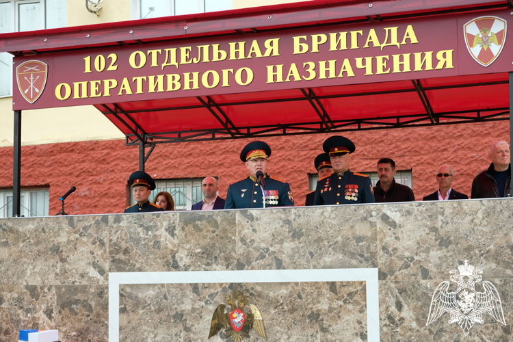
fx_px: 1040
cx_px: 256
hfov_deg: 27.7
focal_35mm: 73
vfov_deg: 18.7
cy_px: 171
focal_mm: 48.4
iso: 1250
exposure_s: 1/1400
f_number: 5
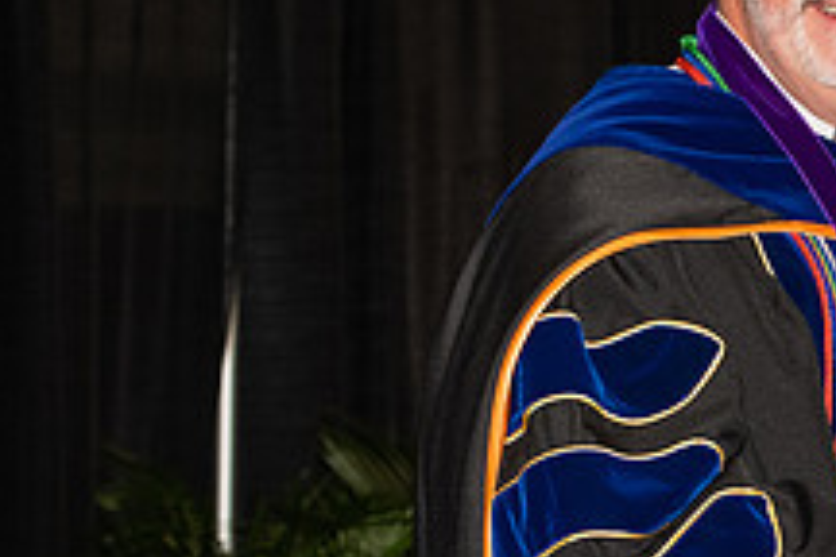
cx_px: 944
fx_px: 4365
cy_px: 362
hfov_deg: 10.8
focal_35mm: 188
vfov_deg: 7.3
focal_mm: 70
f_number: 5.6
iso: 1000
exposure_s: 1/200
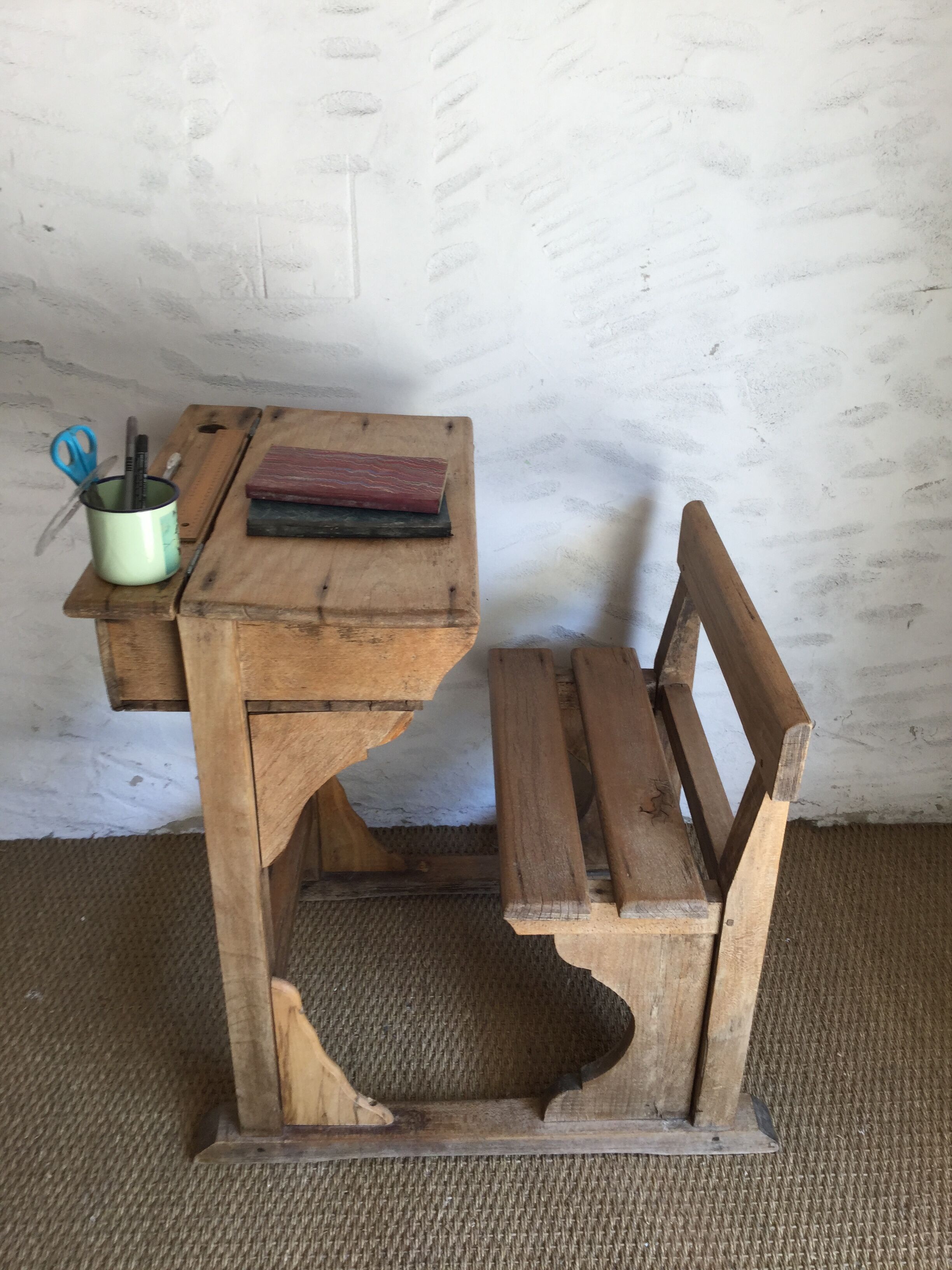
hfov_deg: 45.4
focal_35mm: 31
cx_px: 476
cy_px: 635
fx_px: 1137
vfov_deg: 58.4
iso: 25
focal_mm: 3.3
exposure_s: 1/50
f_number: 2.4
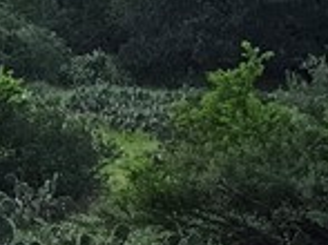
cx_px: -411
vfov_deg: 9.1
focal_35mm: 160
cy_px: -56
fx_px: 1515
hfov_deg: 10.8
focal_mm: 6.3
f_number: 1.7
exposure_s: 1/180
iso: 160
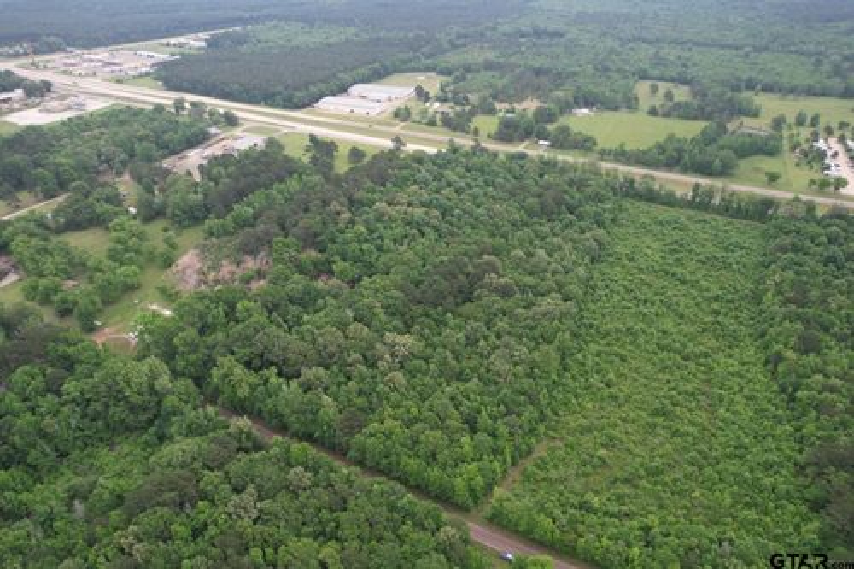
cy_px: 284
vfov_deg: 57.2
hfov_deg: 78.6
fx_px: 522
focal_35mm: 22
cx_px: 427
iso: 100
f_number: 2.8
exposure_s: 1/500
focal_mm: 8.38
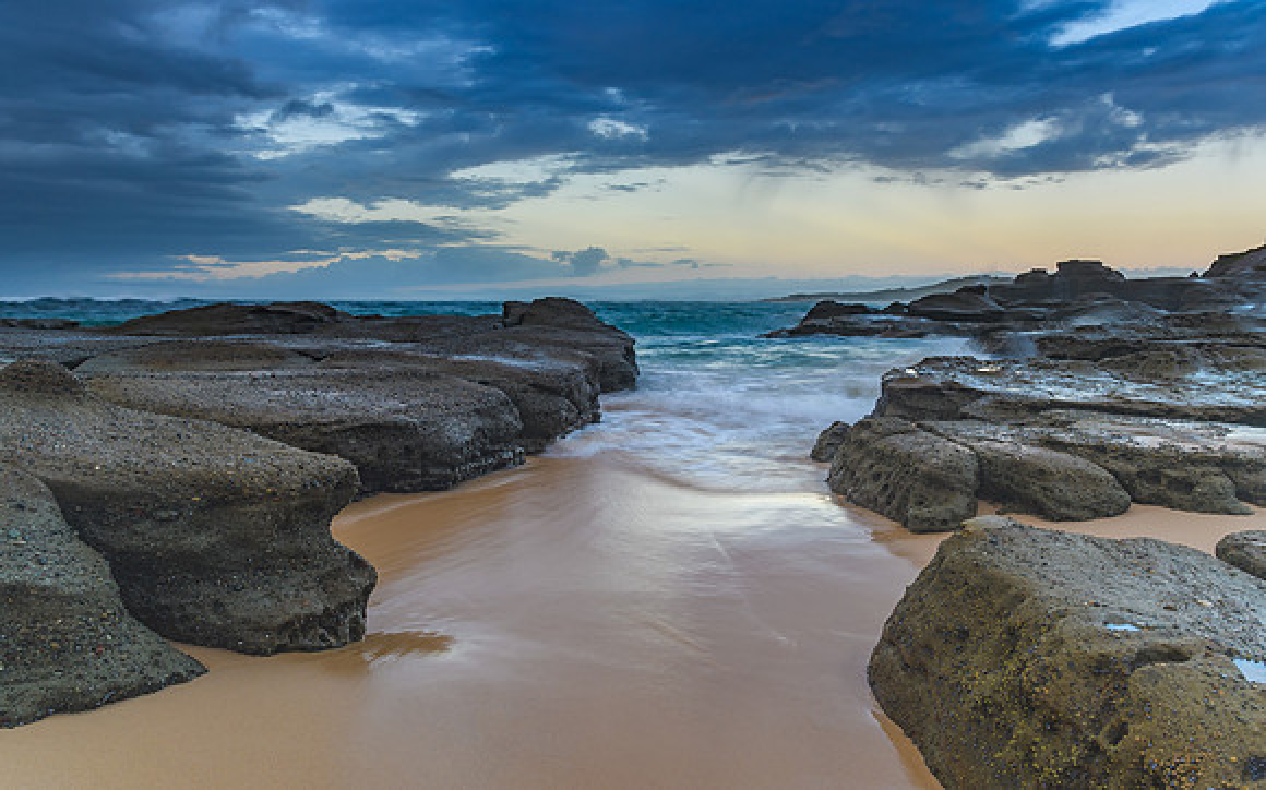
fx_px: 873
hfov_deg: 71.9
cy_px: 378
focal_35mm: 25
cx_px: 625
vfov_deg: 48.7
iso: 100
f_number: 8
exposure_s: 1/2
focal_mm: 16
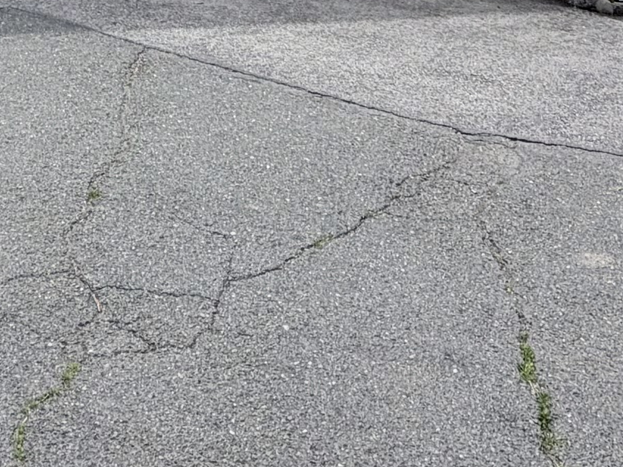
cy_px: -394
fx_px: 1188
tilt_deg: +4.6
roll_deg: -0.2
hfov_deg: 29.0
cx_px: 162
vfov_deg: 17.6
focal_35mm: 66
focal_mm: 2.22
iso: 20
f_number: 2.2
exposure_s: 1/1235
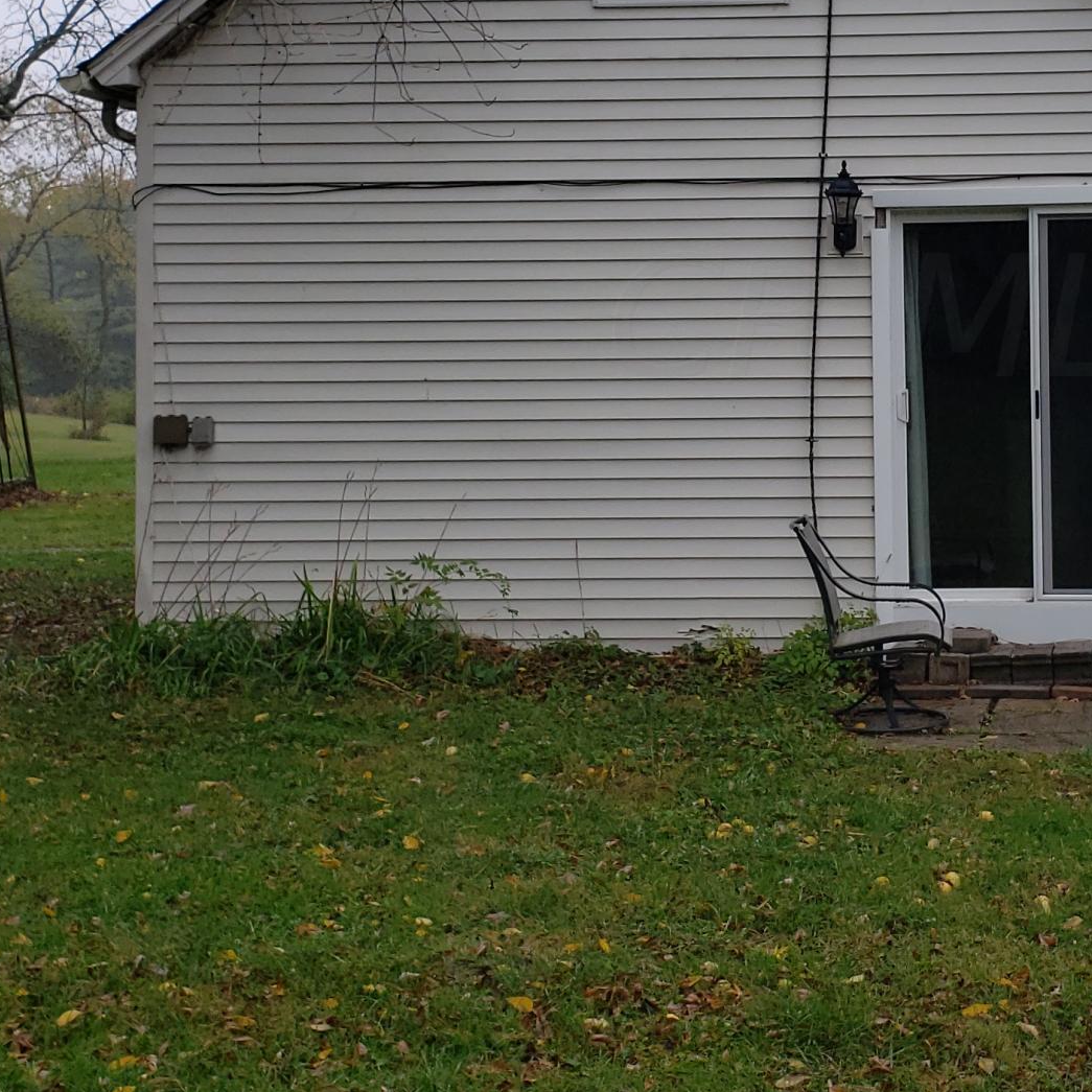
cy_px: 315
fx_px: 2356
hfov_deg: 25.5
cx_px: 925
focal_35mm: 66
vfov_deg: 25.9
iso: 50
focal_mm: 4.3
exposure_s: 1/177
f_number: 2.4
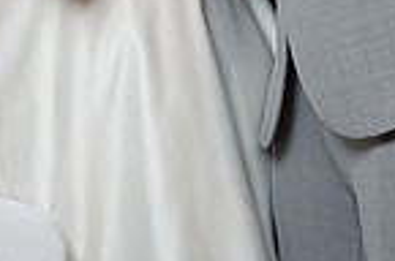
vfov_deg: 9.6
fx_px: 1500
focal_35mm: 137
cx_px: -56
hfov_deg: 14.6
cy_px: -172
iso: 2000
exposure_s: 1/250
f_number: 5.6
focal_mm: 30
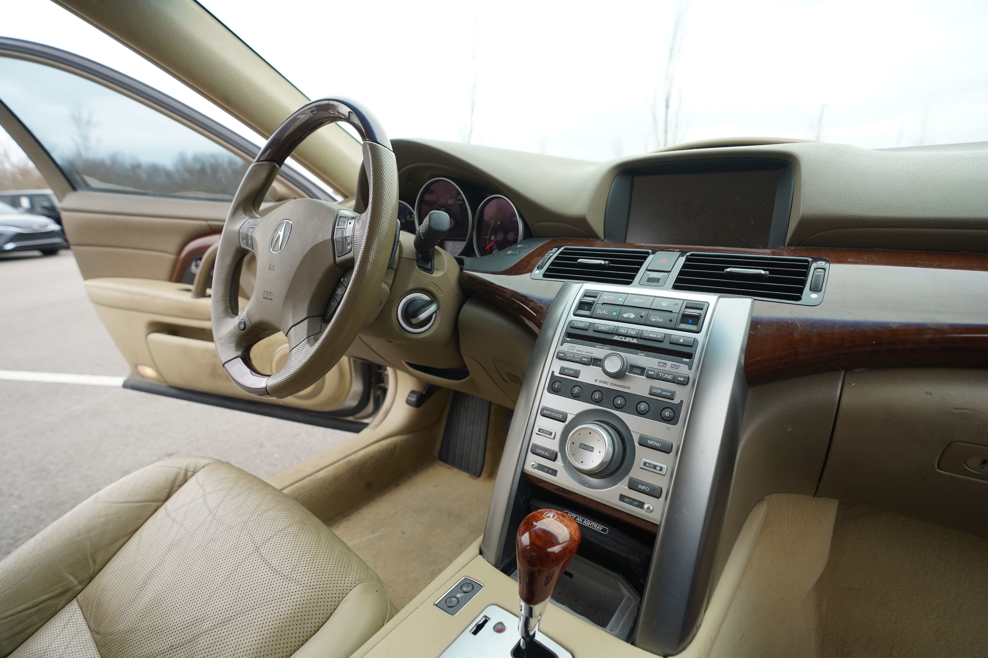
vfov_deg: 73.7
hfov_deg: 96.7
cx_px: 494
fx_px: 439
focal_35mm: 16
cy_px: 329
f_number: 4
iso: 640
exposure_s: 1/500
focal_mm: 16
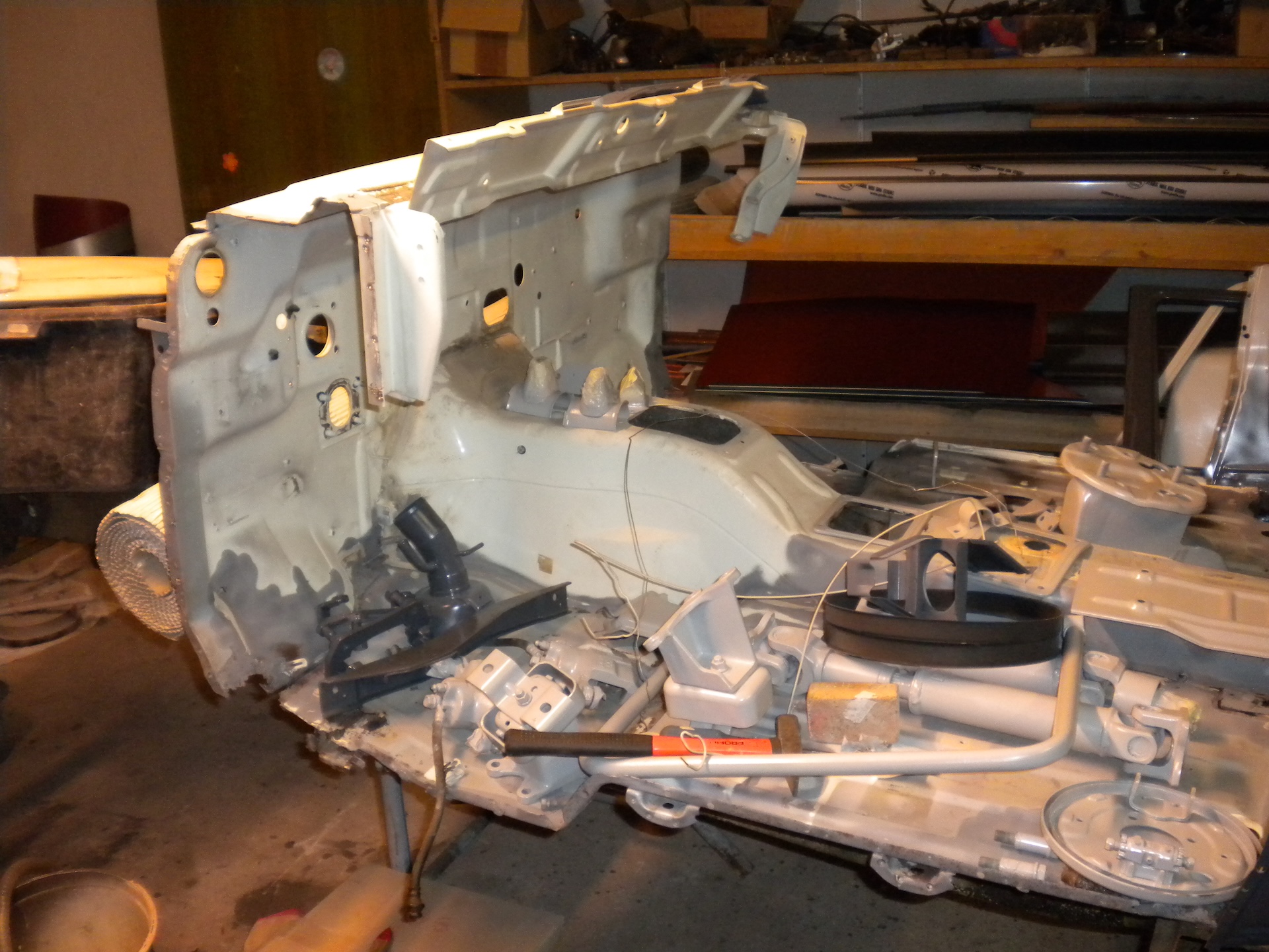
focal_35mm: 35
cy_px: 476
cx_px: 634
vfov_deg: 40.7
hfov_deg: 52.6
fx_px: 1283
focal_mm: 6.3
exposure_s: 1/30
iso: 400
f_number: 3.1
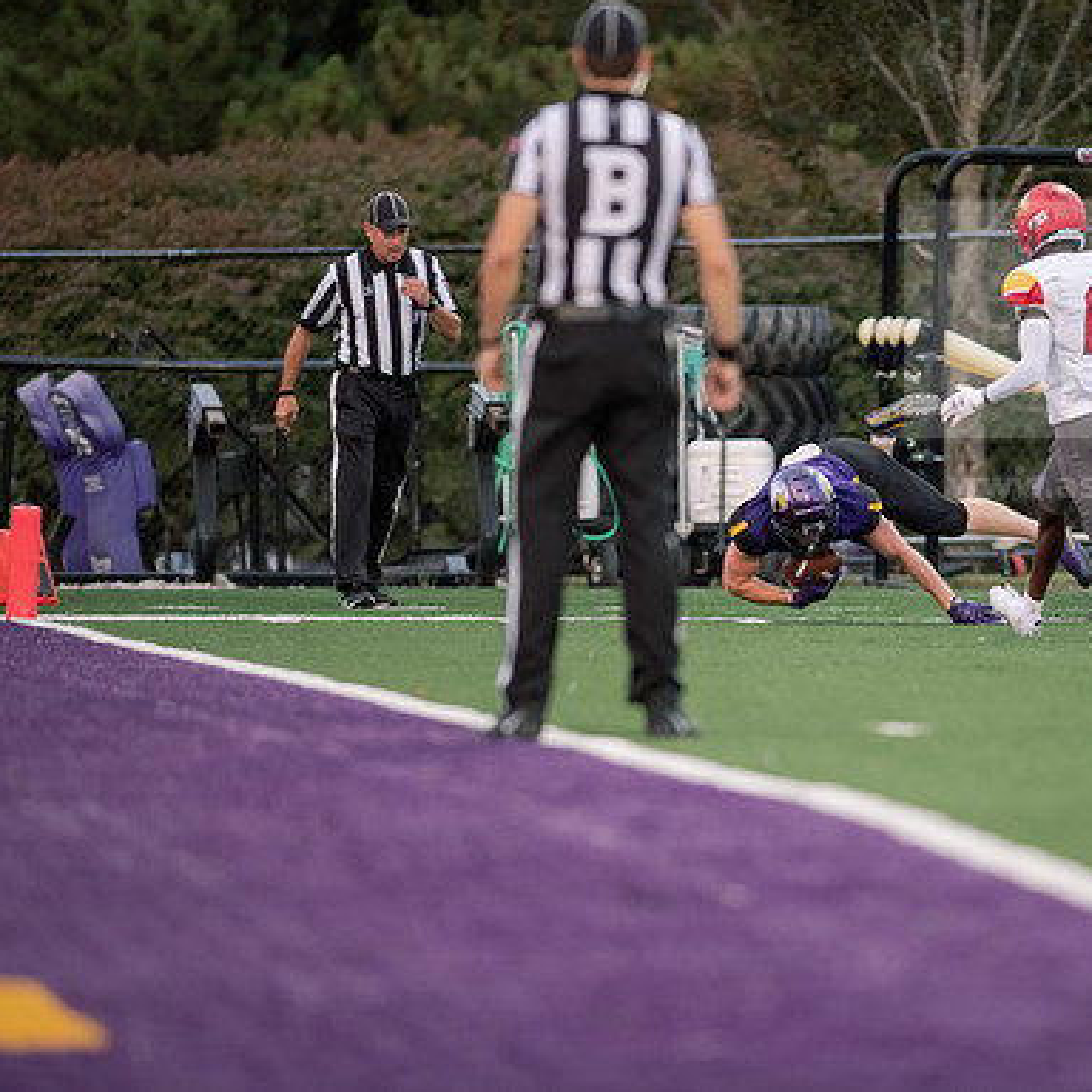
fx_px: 13741
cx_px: 819
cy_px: 545
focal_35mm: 385
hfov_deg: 4.5
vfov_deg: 4.6
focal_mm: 300
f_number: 2.8
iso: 2500
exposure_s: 1/800
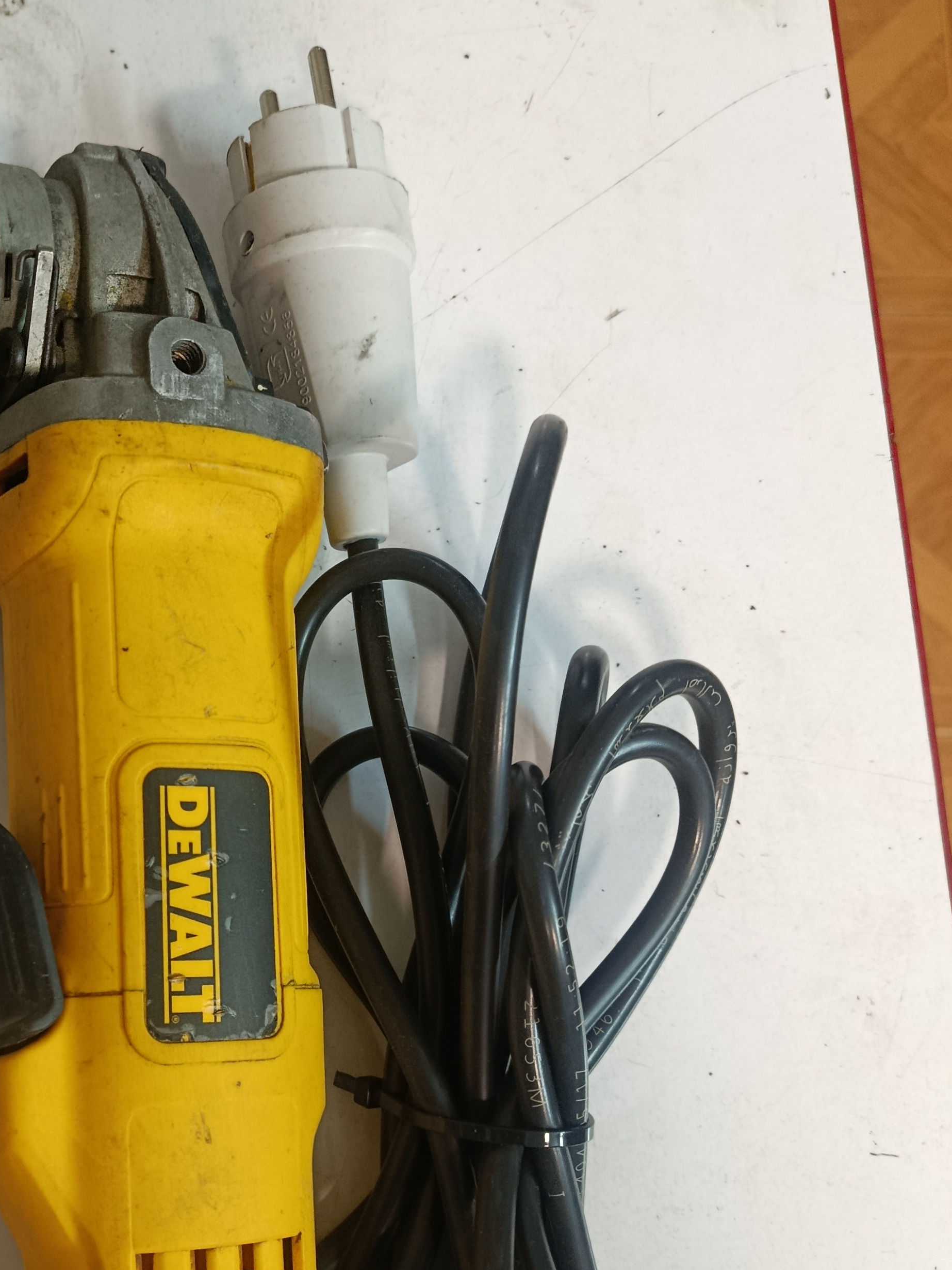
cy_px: 804
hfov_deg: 35.8
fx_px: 1430
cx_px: 209
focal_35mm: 39
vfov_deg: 47.4
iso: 1104
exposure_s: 1/100
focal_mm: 5.24
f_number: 1.7
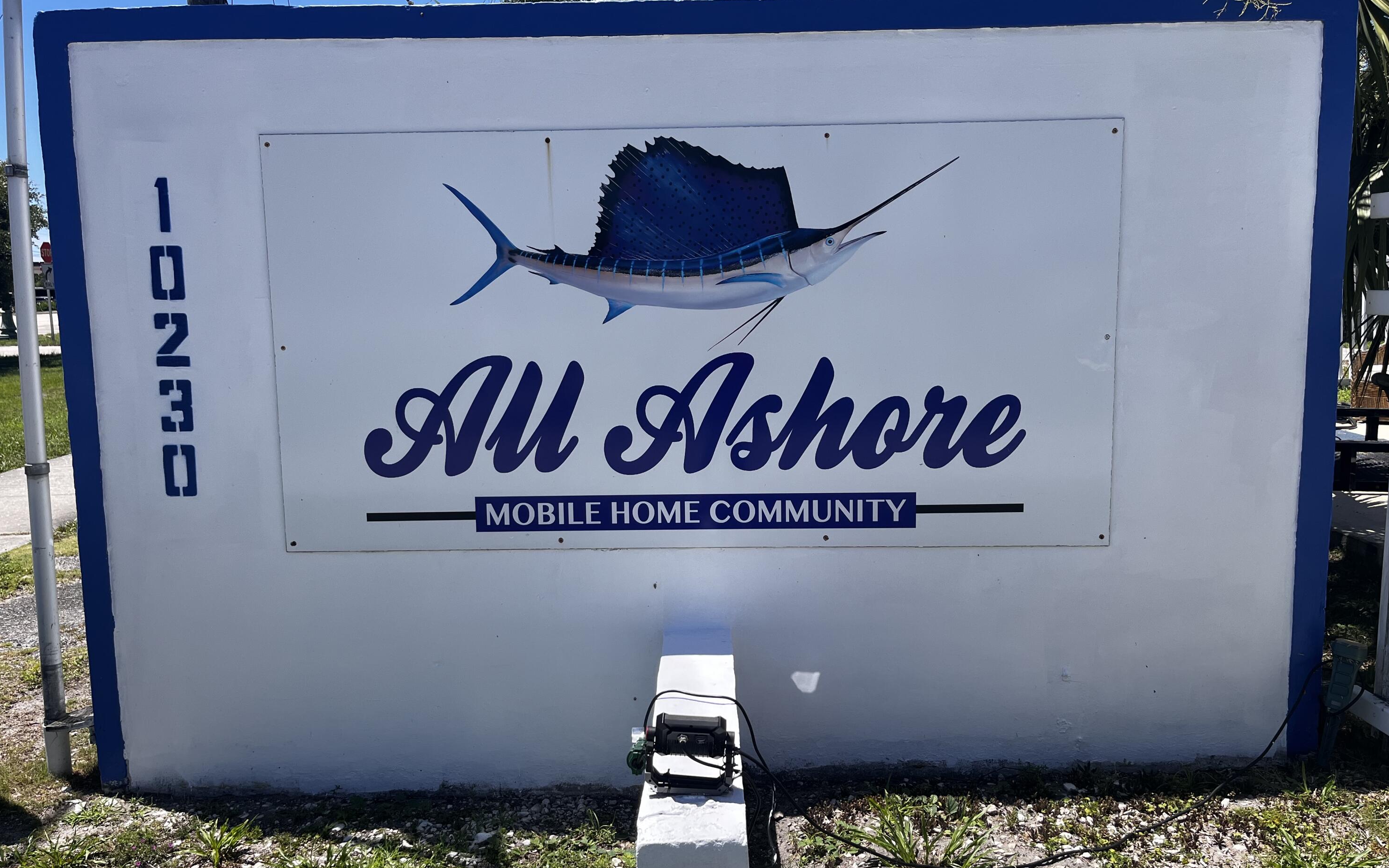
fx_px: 1060
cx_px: 696
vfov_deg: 44.5
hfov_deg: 66.5
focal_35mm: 28
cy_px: 422
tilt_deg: -7.8
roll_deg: +1.2
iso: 50
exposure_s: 1/3135
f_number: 1.6
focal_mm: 5.1
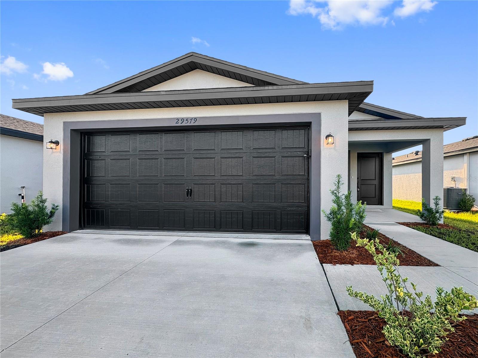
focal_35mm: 14
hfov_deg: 102.1
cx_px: 239
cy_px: 179
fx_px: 193
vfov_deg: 85.7
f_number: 2.2
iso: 40
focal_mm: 2.22
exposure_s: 1/110
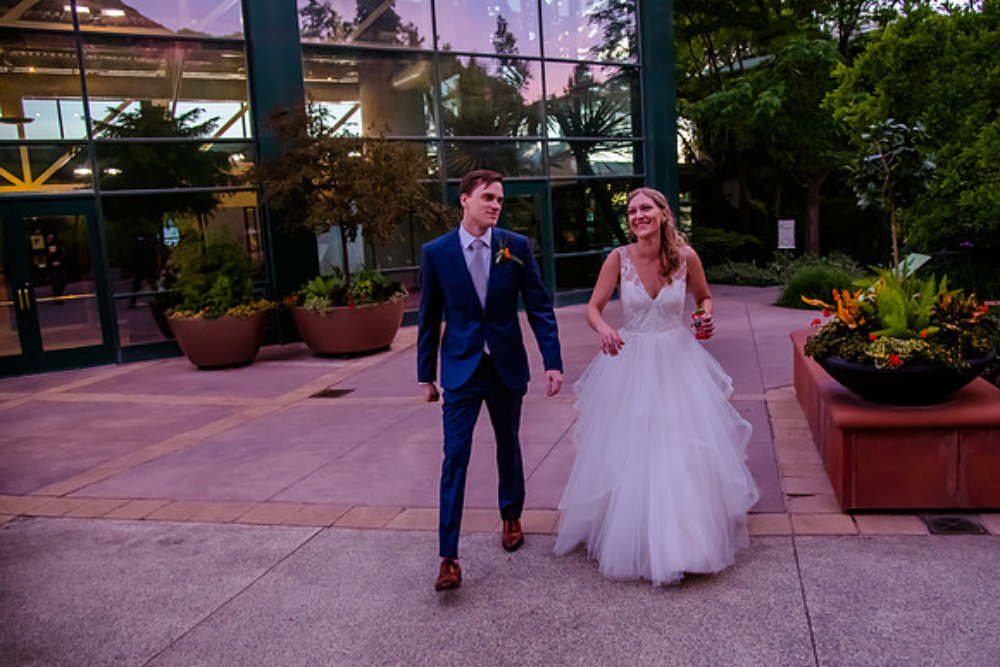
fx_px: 771
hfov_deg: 65.6
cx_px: 573
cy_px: 348
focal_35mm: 28
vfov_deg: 46.8
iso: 5000
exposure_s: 1/320
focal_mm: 24
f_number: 4
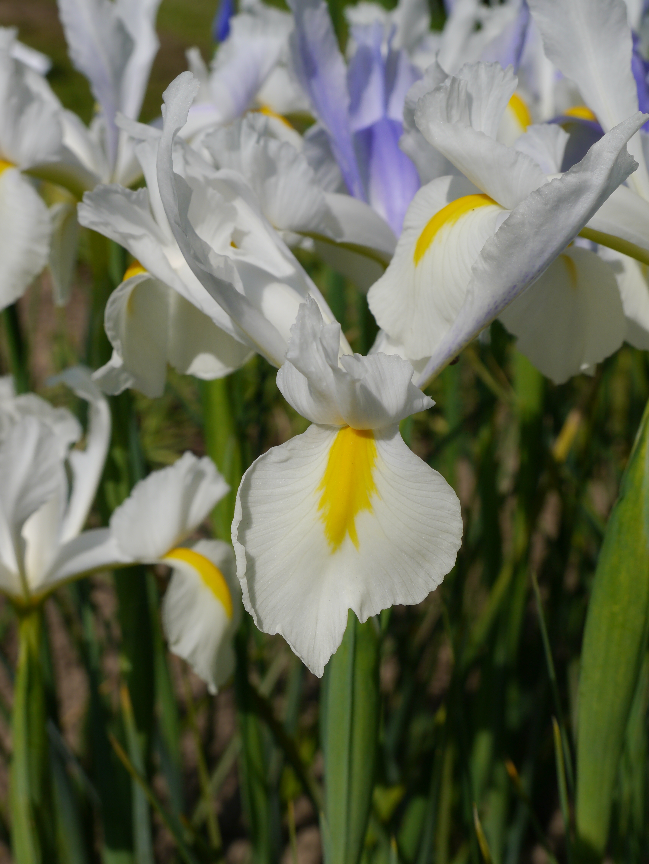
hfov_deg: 23.7
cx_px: 324
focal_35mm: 62
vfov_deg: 31.2
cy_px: 432
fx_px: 1549
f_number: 11
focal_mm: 31
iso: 160
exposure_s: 1/500
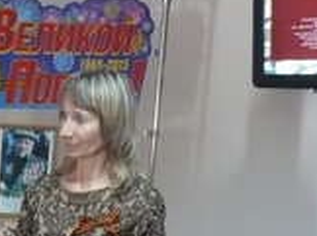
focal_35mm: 104
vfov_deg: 14.0
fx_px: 951
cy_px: 244
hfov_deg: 17.4
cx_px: -131
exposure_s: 1/25
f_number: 2.8
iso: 400
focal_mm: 5.8
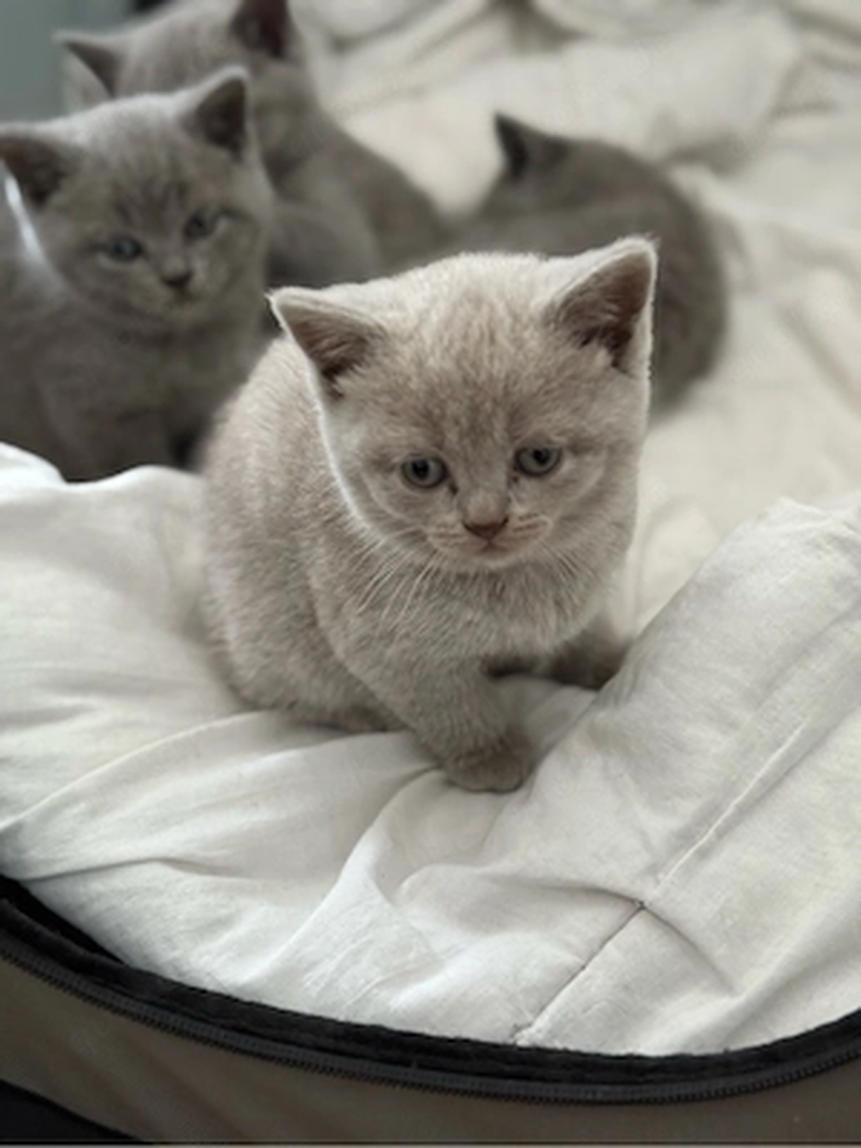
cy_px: 574
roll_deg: +6.8
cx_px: 430
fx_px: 1592
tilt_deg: -40.2
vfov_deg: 39.7
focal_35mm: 48
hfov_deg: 30.3
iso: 250
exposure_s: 1/40
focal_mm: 6.76
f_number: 1.78
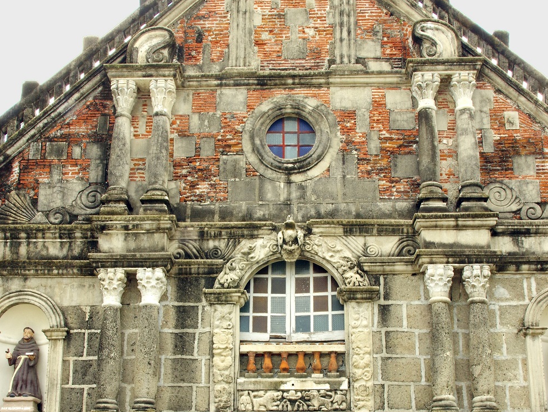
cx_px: 273
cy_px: 294
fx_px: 855
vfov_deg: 26.8
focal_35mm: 54
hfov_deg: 35.5
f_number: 22
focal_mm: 25
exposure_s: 1/20
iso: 560
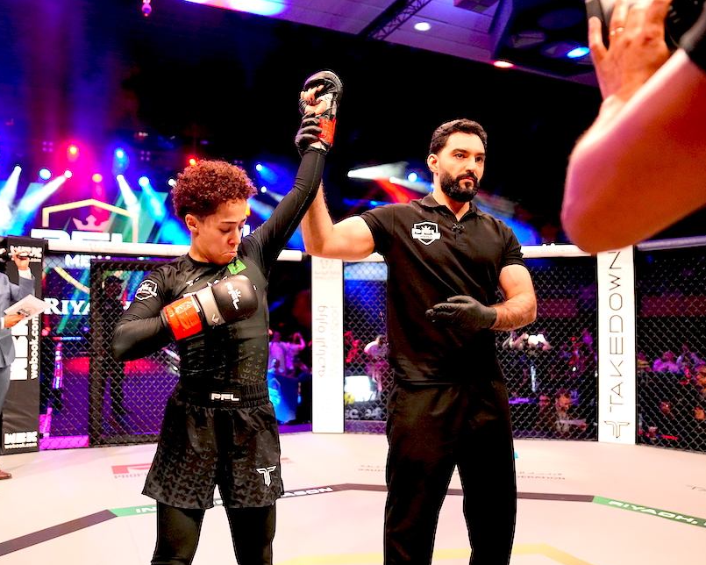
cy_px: 292
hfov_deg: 61.9
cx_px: 302
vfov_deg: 51.5
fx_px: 585
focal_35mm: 28
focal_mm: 24
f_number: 2.8
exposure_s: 1/640
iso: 4000
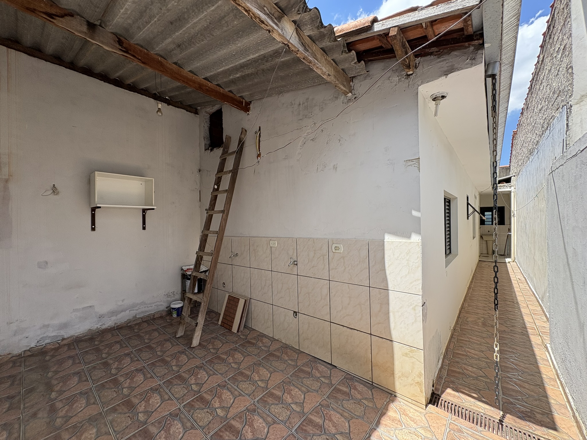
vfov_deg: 85.7
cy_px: 220
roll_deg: +0.1
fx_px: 237
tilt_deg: +0.6
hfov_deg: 102.1
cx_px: 294
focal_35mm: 14
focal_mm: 2.22
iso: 64
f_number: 2.2
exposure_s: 1/591
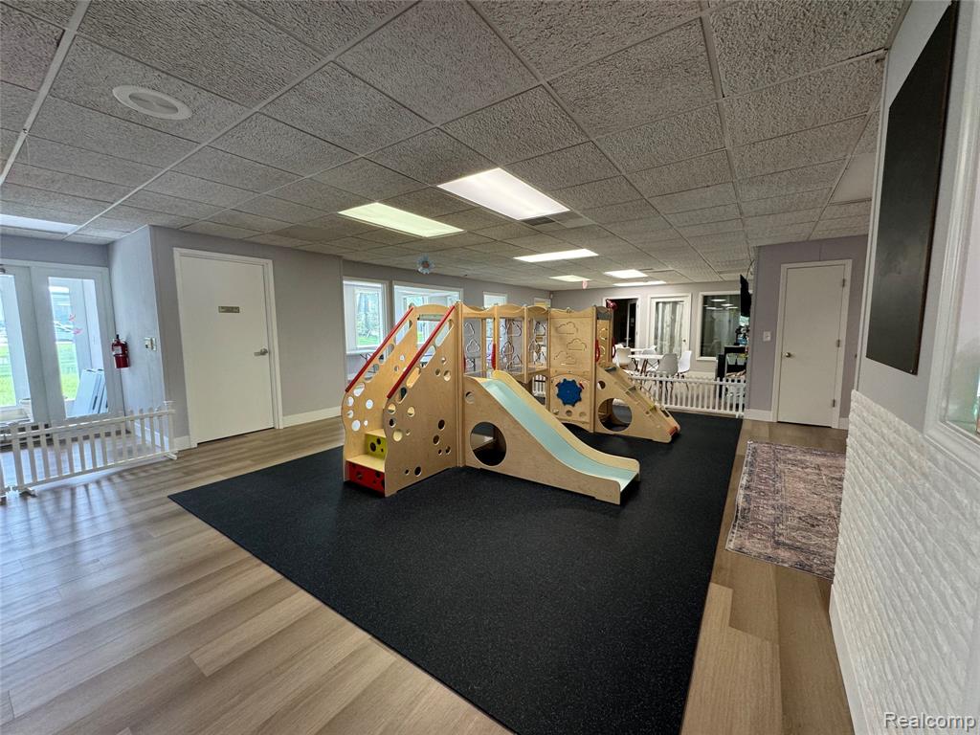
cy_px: 368
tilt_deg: -5.7
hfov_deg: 102.1
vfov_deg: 85.7
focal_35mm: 14
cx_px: 490
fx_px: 396
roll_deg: +0.2
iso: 200
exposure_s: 1/120
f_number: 2.2
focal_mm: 2.22
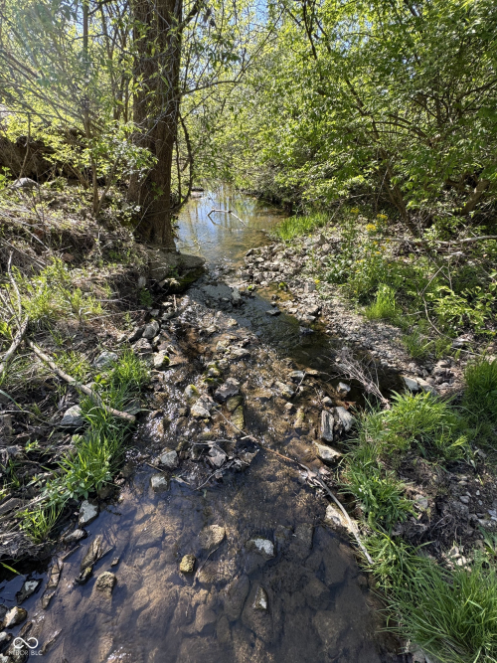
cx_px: 248
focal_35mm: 14
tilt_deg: -34.8
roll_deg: +0.4
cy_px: 332
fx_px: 268
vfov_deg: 102.1
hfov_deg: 85.7
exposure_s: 1/238
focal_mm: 2.22
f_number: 2.2
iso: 40
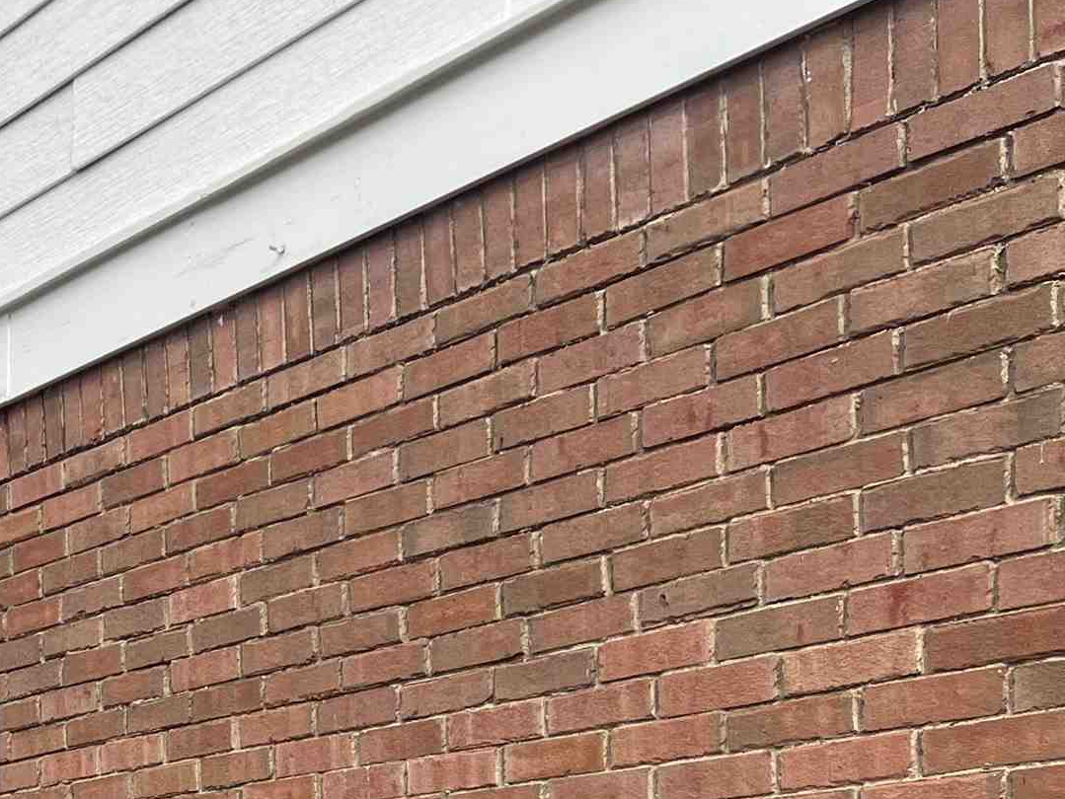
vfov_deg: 18.2
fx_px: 2277
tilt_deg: -3.8
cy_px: 1125
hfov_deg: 23.7
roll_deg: +1.1
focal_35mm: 74
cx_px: -262
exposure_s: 1/2208
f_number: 1.5
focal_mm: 5.7
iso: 50
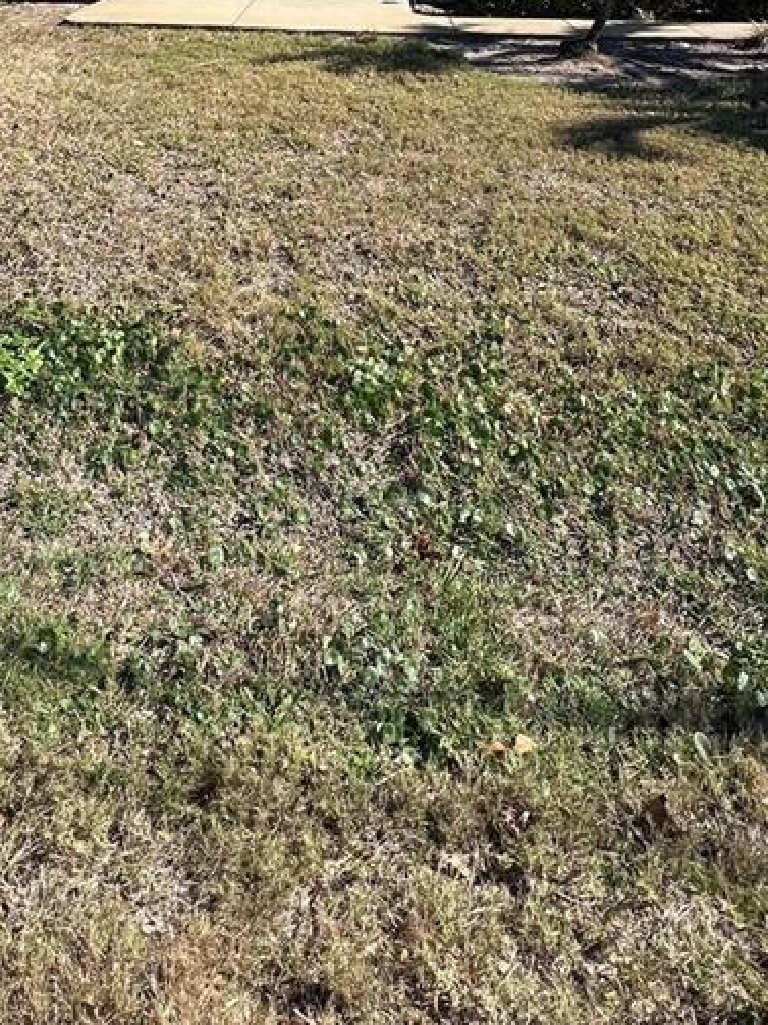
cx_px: 283
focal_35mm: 31
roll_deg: -0.6
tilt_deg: -4.1
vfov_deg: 47.3
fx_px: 917
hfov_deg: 45.0
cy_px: -24
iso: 32
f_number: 1.8
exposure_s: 1/968
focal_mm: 1.57
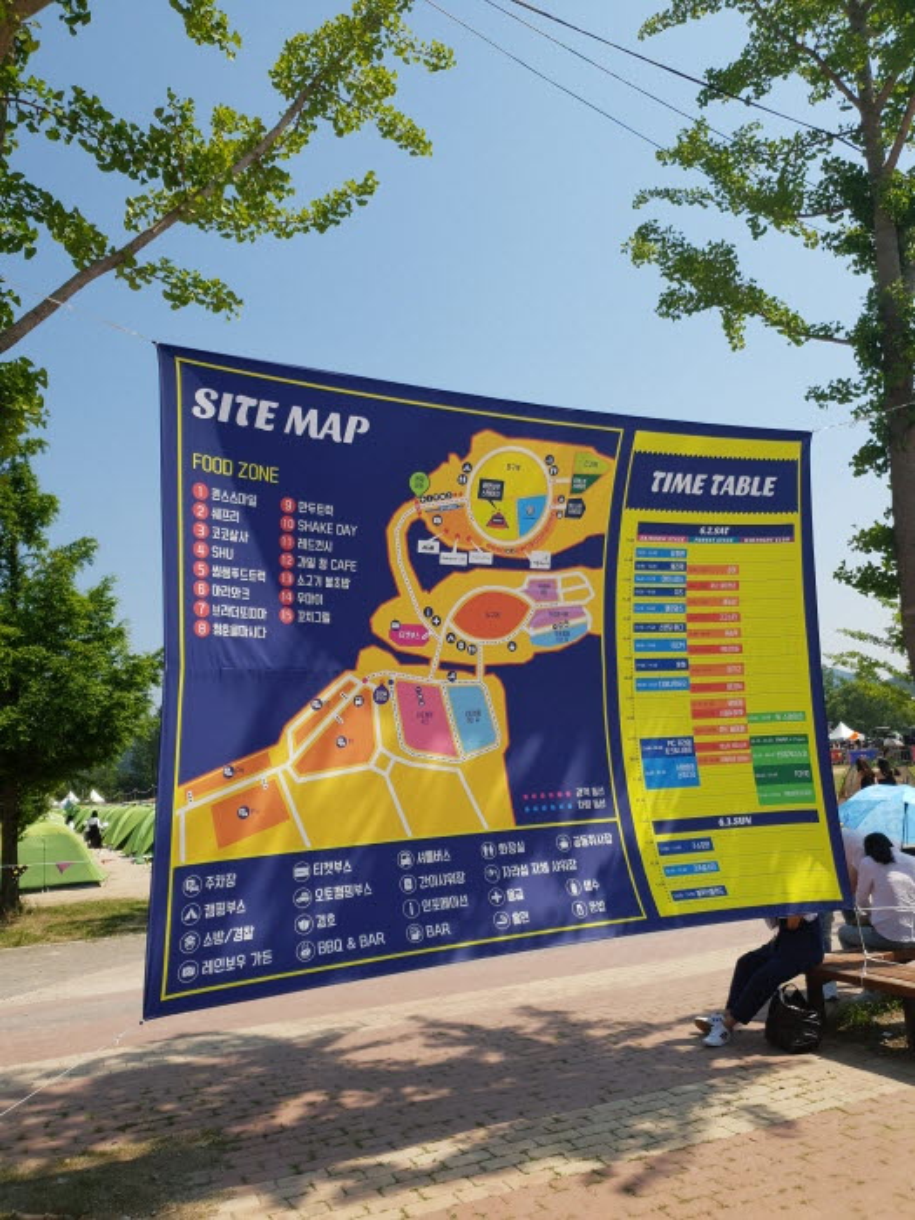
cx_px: 458
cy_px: 610
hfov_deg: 53.1
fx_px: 916
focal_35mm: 26
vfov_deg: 67.3
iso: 50
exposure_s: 1/3175
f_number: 1.5
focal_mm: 4.3
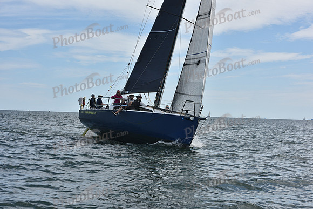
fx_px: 609
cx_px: 156
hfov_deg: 28.8
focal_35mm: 70
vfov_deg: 19.5
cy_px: 104
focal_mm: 70
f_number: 9
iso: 320
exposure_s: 1/1000
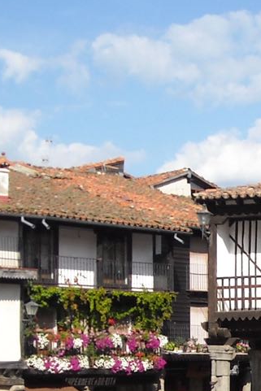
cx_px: 341
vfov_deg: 16.7
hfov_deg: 11.1
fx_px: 1315
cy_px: 341
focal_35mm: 121
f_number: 5.6
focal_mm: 5.7
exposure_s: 1/284
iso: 64
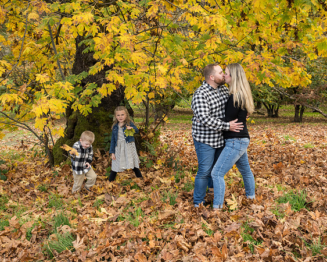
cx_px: 188
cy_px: 131
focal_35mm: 54
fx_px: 523
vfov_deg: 28.1
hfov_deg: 34.7
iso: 400
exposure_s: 1/320
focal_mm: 48
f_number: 6.3
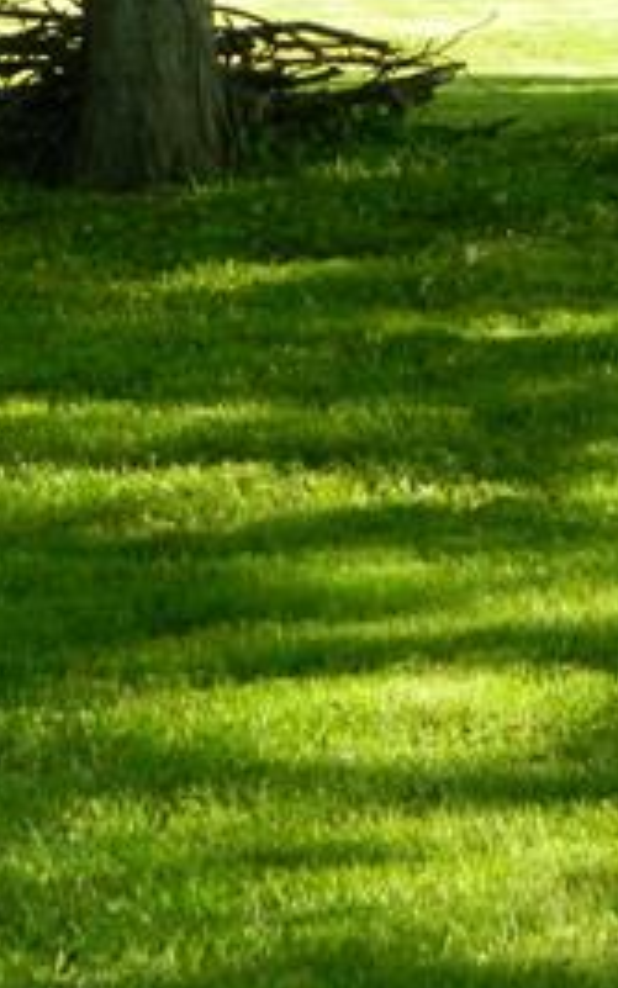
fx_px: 5144
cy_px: -11
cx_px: 1099
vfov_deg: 10.9
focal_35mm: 191
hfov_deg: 6.7
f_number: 3.6
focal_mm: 8.4
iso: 200
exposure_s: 1/400
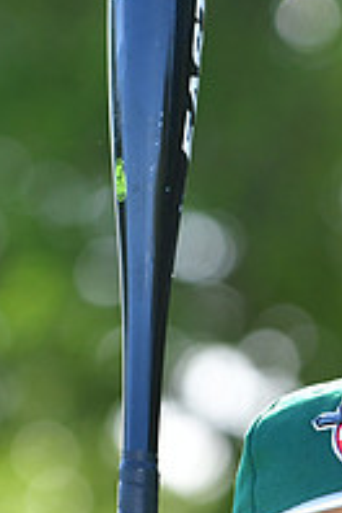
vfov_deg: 3.0
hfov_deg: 2.0
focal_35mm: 681
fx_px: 9710
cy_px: 614
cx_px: 346
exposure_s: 1/1000
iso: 400
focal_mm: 155
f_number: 4
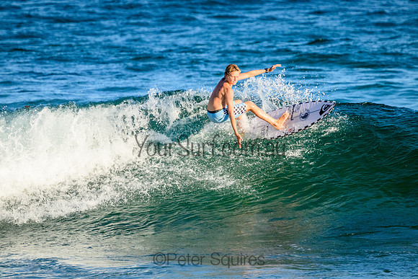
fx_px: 9291
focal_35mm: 800
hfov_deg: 2.6
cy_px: 140
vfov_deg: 1.7
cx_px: 209
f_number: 11
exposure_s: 1/2000
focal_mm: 800
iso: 2000
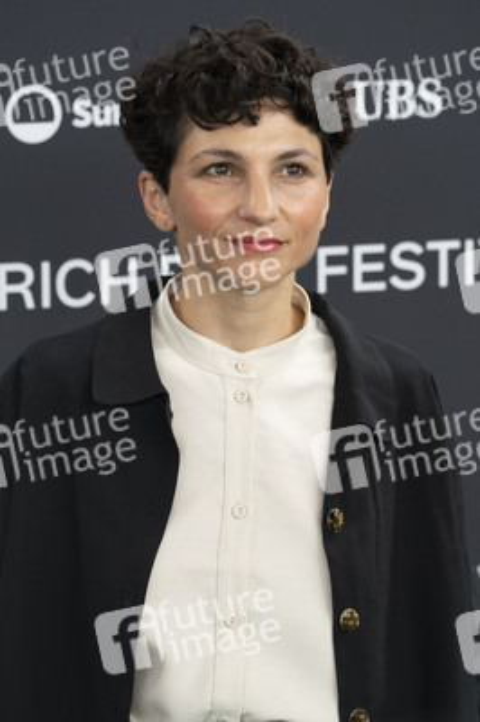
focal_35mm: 200
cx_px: 240
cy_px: 361
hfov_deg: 6.9
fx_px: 4007
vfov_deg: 10.3
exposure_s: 1/400
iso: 1600
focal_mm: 200
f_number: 6.3
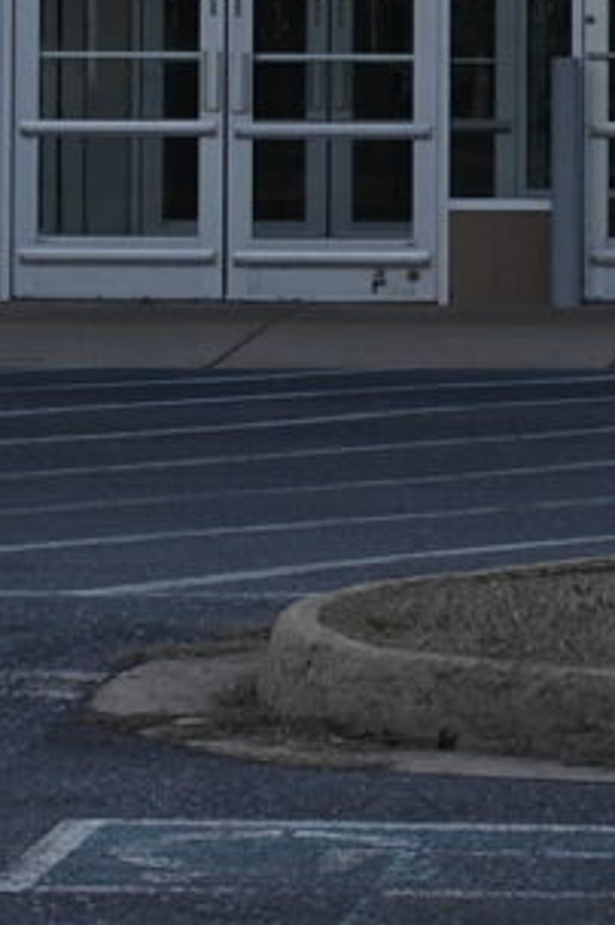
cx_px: 926
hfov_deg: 5.4
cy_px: -29
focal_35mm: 253
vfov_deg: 8.1
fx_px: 6497
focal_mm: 20
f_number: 7.1
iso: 100
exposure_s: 1/250
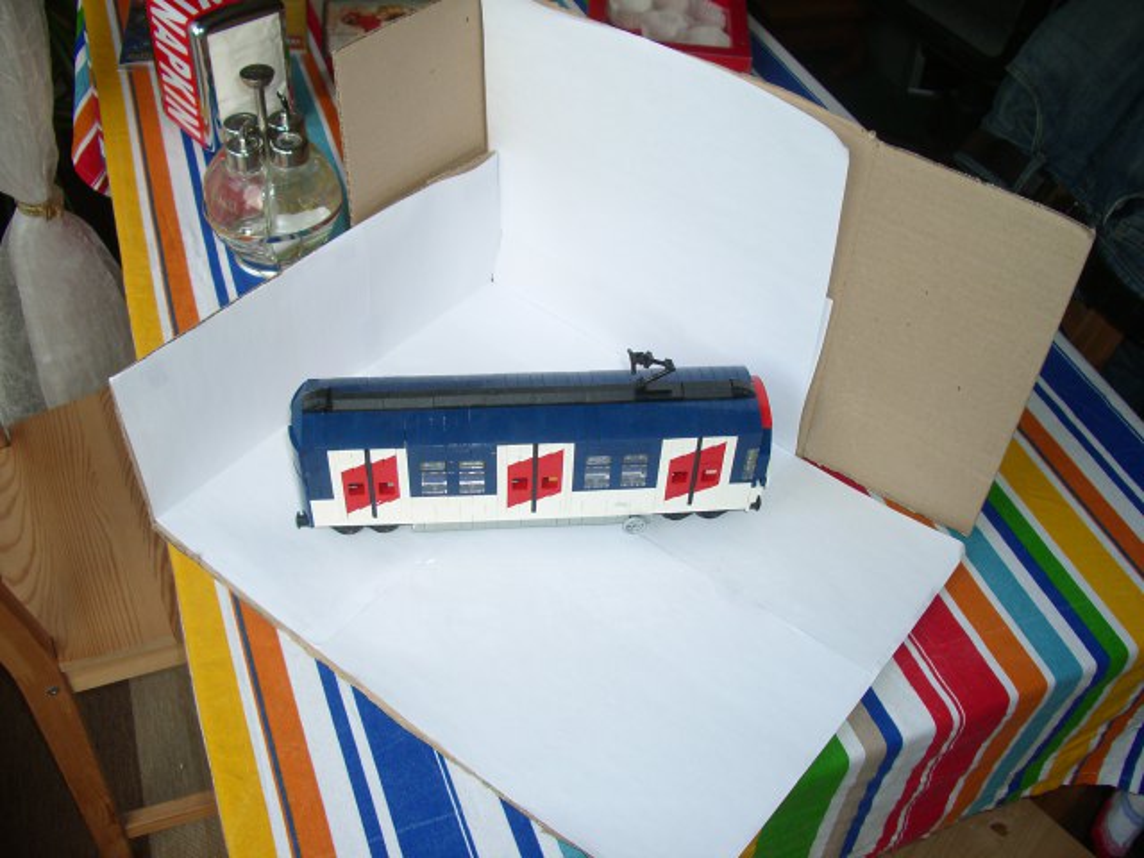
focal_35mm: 35
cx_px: 572
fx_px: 1157
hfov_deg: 52.6
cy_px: 429
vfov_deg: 40.7
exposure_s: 1/125
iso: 80
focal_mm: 5.8
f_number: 2.6
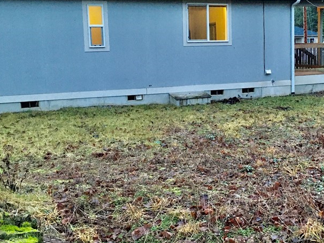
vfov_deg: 29.6
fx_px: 459
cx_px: 227
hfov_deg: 38.3
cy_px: 97
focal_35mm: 49
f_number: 2.2
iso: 200
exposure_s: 1/30
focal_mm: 4.15
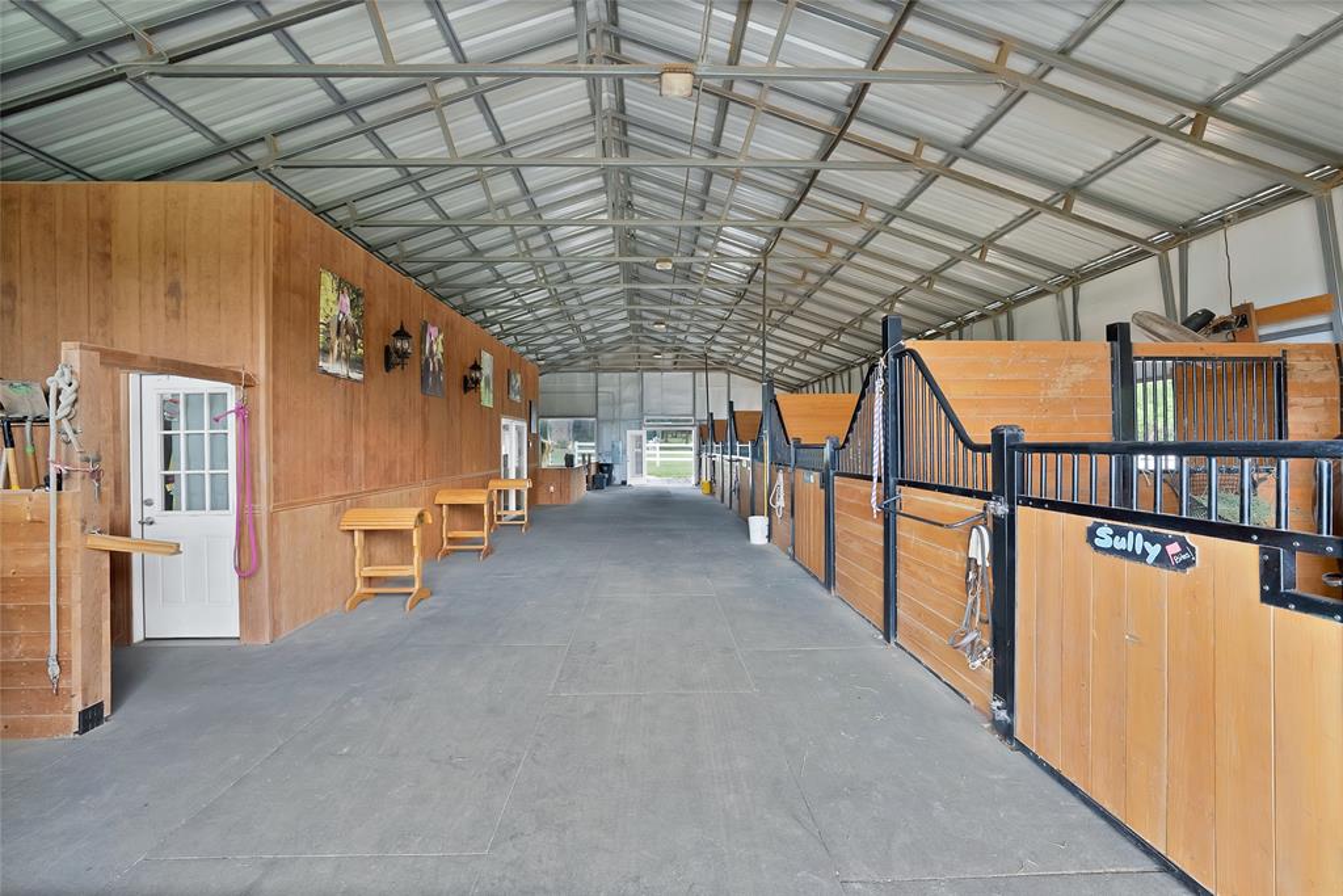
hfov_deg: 112.6
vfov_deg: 90.0
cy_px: 448
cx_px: 672
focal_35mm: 12
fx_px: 448
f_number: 9
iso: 800
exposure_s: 1/13
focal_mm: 12
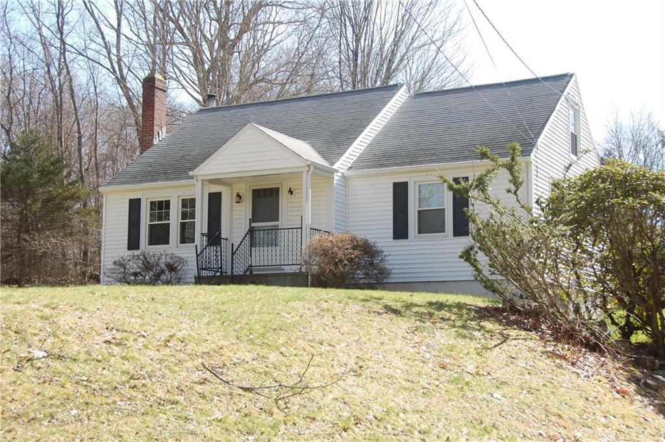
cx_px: 332
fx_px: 969
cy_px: 221
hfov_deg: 37.9
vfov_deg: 25.7
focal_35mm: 52
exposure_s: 1/200
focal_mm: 35
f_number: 7.1
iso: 200
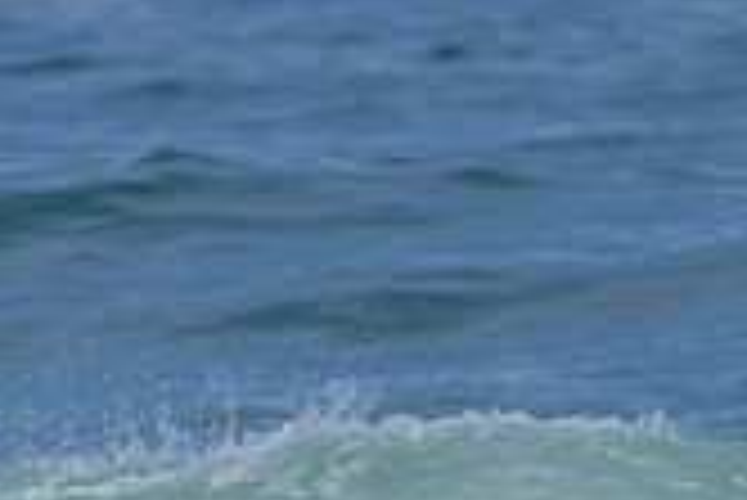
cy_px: 596
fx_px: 77941
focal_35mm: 3753
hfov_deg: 0.5
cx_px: -383
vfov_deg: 0.4
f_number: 11
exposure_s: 1/2000
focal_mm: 800
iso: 560
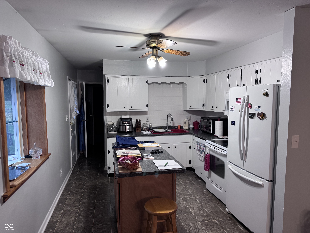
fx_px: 215
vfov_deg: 56.8
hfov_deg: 71.6
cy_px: 116
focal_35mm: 24
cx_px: 155
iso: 160
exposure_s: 1/60
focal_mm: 6.76
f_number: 1.78
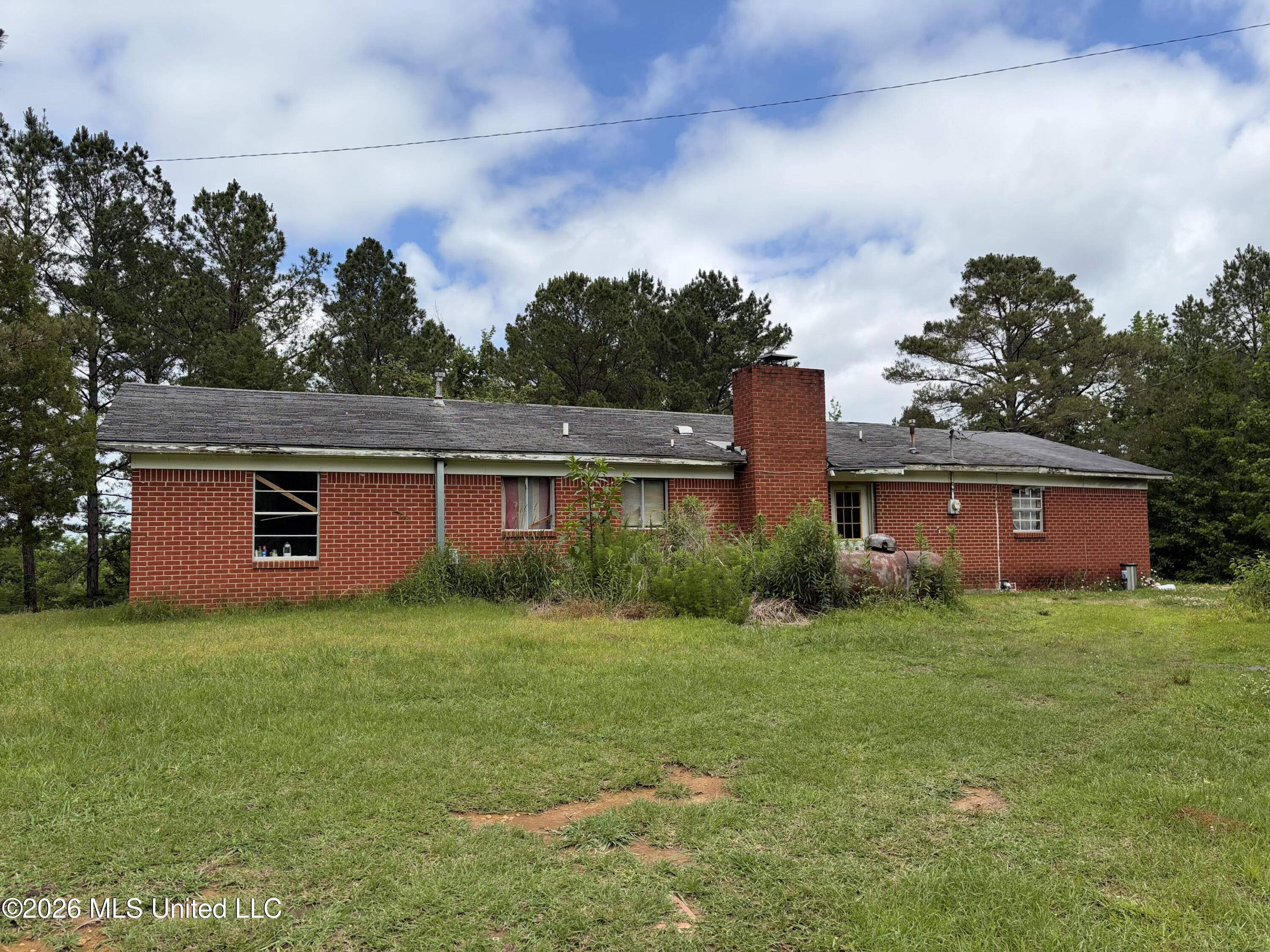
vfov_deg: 53.1
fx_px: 954
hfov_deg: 67.3
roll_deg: +0.1
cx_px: 635
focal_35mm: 26
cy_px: 476
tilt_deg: +6.6
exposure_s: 1/4065
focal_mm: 5.96
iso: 50
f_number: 1.6
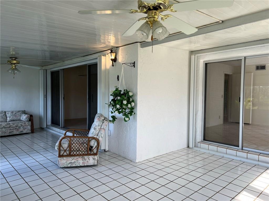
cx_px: 134
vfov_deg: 53.1
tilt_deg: -1.2
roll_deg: -0.2
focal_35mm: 26
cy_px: 100
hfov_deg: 67.3
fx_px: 202
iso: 40
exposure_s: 1/121
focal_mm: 5.7
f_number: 1.5
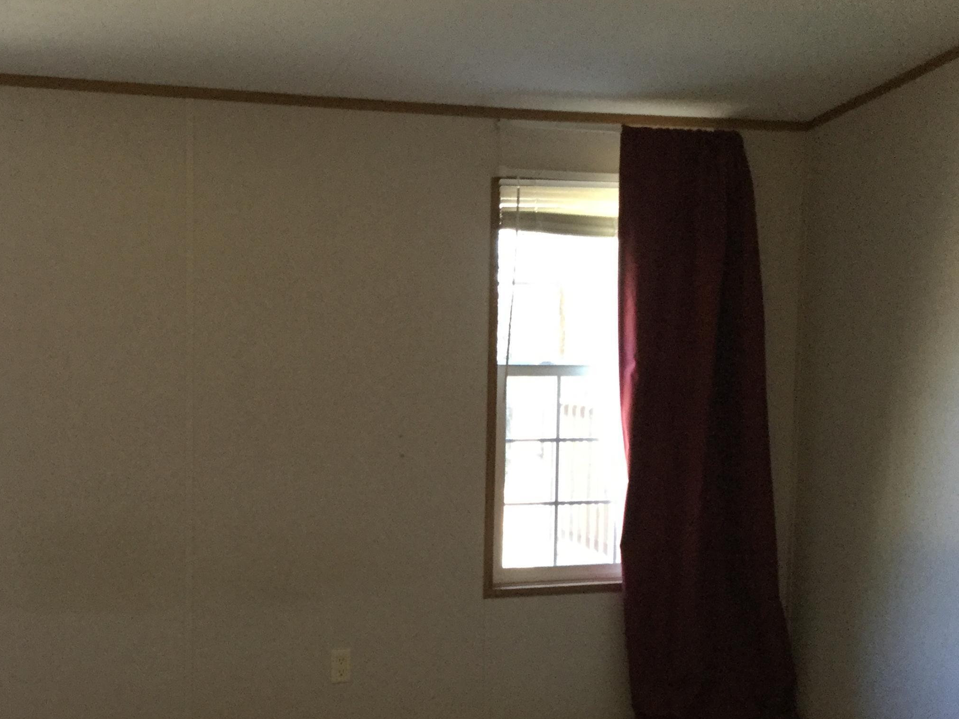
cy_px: 476
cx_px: 343
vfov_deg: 31.3
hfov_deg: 40.9
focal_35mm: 46
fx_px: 1274
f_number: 2.4
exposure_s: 1/30
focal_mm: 3.3
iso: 100
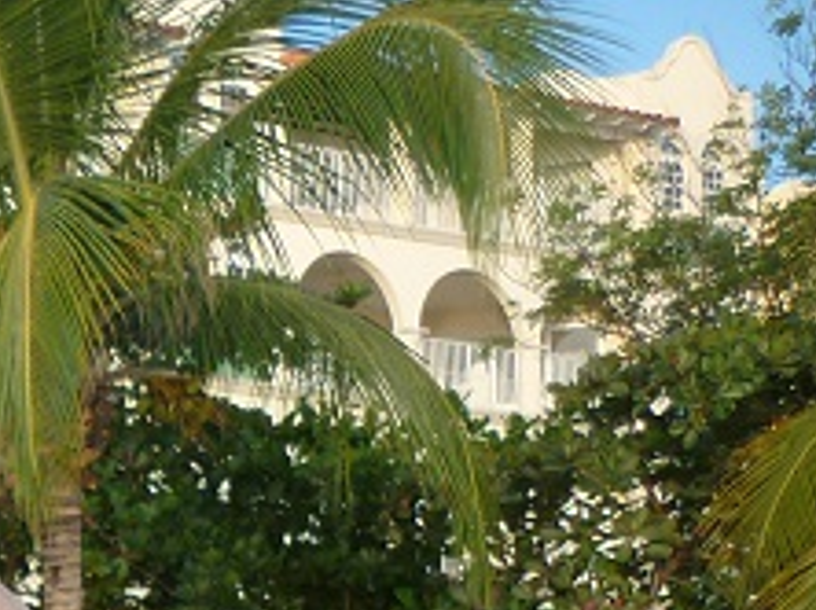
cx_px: -610
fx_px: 2802
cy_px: 1099
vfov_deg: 11.5
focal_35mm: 119
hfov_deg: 14.7
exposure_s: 1/200
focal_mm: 5.5
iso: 80
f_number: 2.8
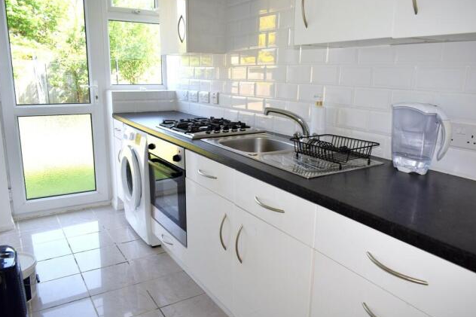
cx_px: 236
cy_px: 159
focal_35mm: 28
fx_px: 370
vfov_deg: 46.4
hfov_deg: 65.5
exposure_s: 1/125
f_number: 5.6
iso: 320
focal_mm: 18
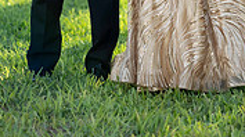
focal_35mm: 227
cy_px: -155
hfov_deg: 9.5
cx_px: 151
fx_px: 1473
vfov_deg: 5.2
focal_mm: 85
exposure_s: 1/1600
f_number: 2.8
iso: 200
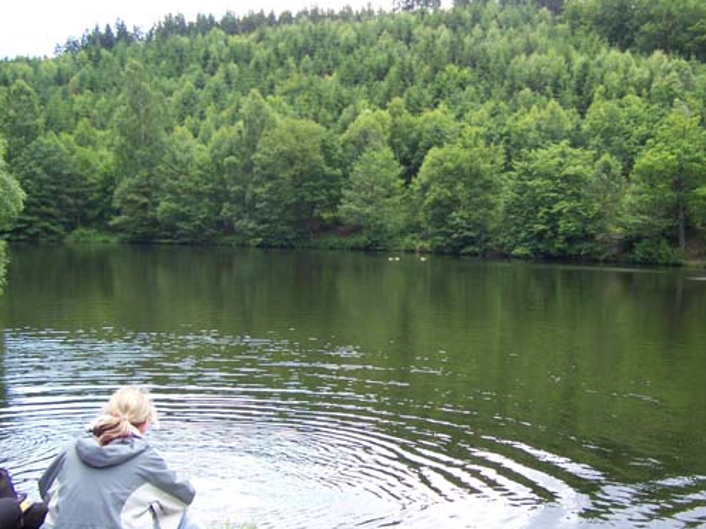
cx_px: 417
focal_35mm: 46
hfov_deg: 41.1
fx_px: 938
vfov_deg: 31.5
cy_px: 310
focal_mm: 6.3
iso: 160
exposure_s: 1/400
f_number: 2.8
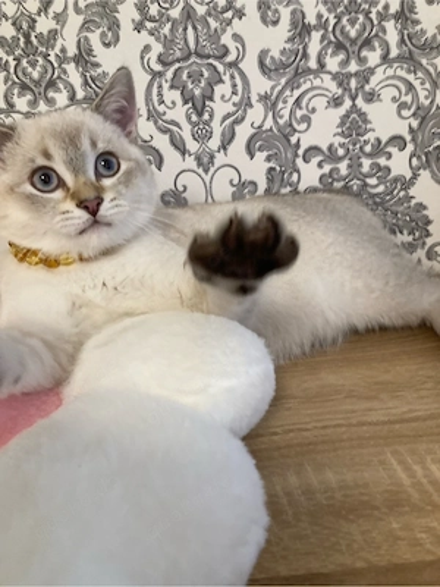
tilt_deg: -21.1
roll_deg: +6.5
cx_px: 220
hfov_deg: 49.7
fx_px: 475
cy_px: 294
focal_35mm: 28
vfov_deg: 63.4
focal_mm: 3.99
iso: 100
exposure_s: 1/50
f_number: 1.8
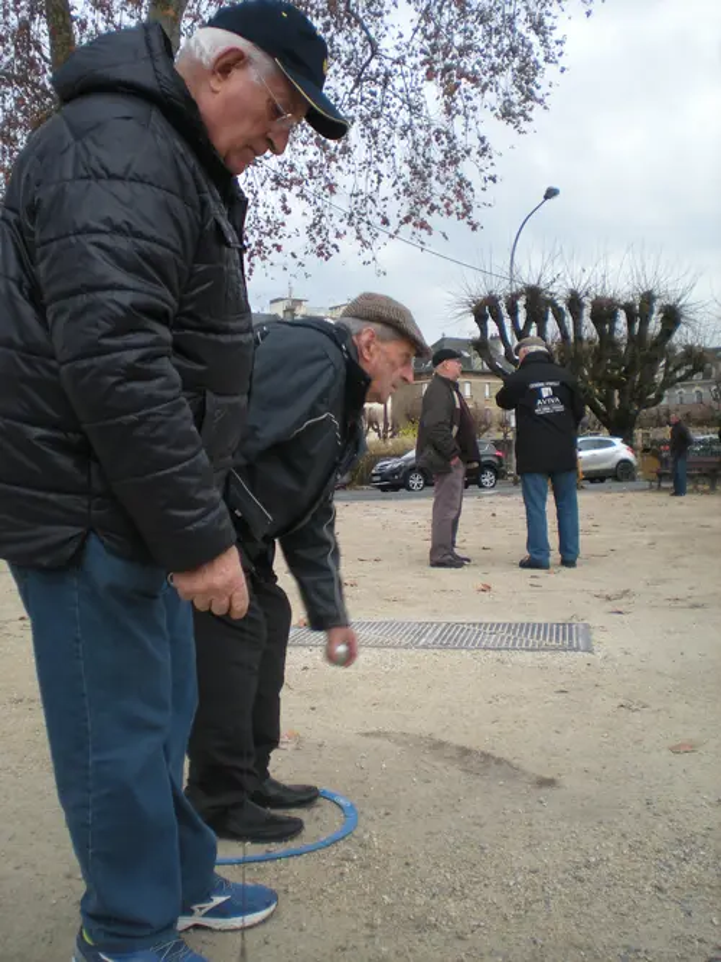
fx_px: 1056
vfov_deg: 49.0
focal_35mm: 38
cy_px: 481
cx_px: 360
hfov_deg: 37.7
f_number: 3.1
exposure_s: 1/69.7
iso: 71
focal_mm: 6.3
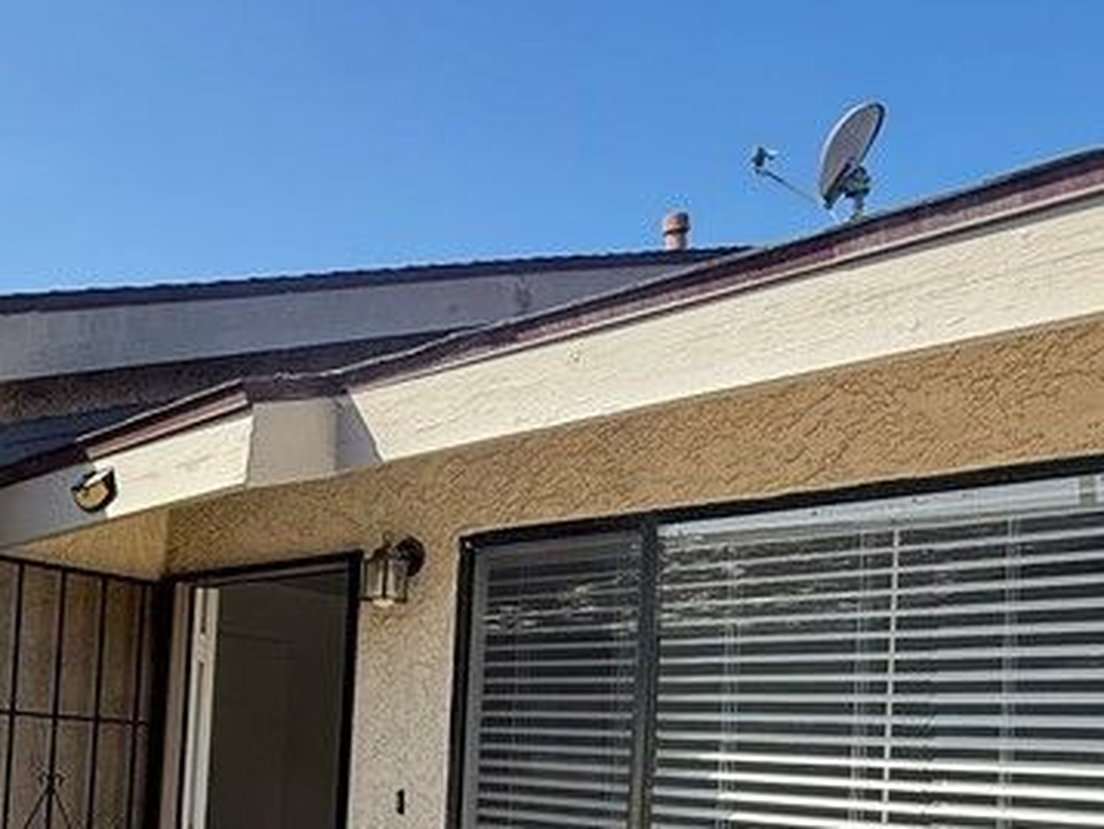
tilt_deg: +2.0
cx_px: 173
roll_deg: -3.0
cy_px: 712
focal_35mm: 40
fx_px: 1277
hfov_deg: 43.8
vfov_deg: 34.4
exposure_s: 1/701
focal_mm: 2.22
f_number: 2.2
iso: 64
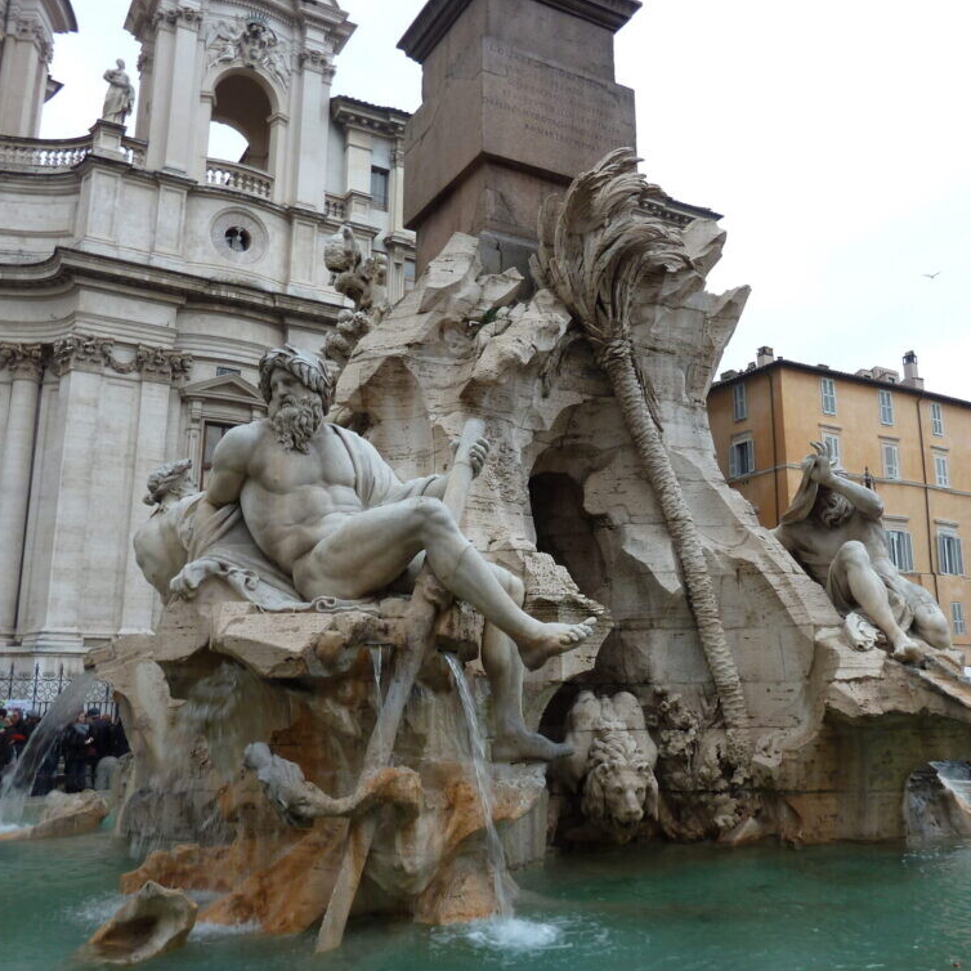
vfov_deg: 54.0
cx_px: 538
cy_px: 489
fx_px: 952
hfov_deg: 53.9
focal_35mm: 30
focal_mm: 4.1
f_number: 3.3
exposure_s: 1/60
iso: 80
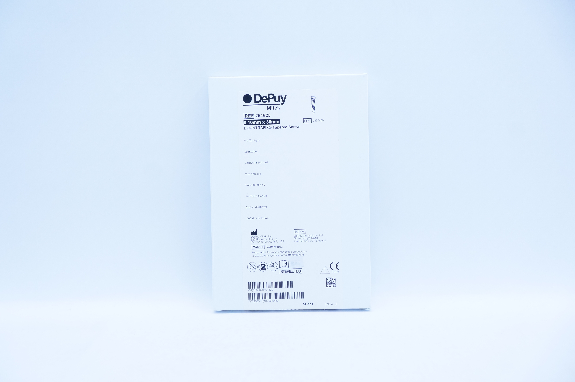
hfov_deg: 38.9
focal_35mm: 51
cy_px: 191
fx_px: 814
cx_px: 288
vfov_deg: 26.4
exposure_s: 1/160
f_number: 5
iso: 800
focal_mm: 34
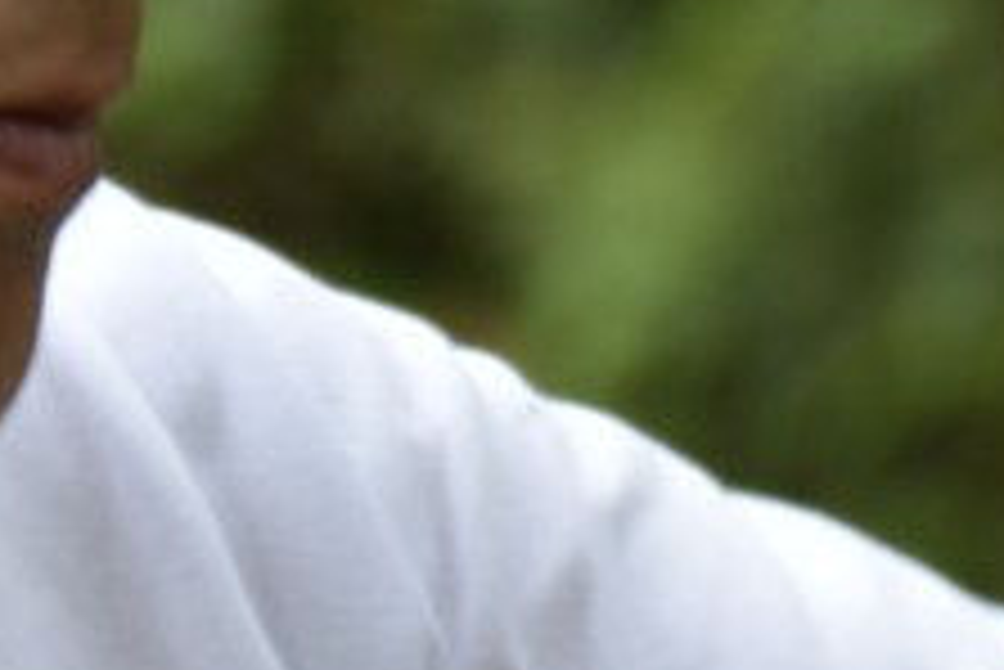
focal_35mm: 1287
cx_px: -338
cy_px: -1124
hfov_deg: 1.6
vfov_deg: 1.1
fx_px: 35915
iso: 100
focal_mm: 120
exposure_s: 1/50
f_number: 5.6
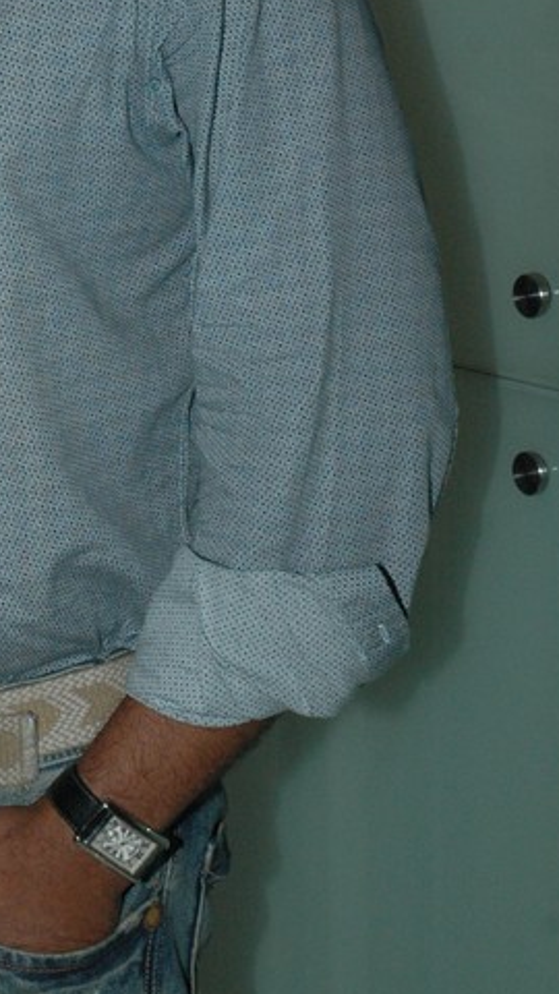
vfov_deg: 15.9
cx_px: -97
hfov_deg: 9.0
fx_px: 3531
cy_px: 176
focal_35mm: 134
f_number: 8
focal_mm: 40
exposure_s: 1/125
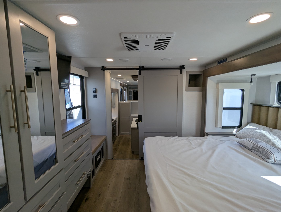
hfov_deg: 94.4
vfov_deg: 78.2
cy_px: 106
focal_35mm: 16
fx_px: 130
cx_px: 140
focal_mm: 2.35
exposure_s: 1/164
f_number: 2.2
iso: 80
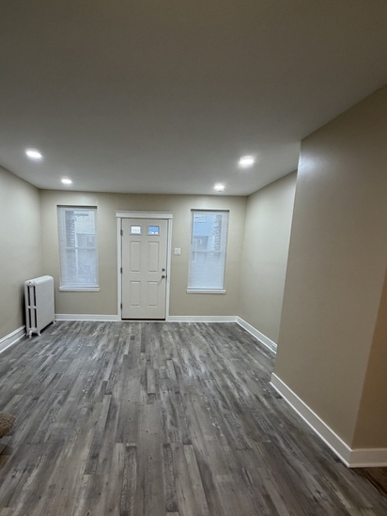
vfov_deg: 90.3
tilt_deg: -12.5
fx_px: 253
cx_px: 155
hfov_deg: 73.9
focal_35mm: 17
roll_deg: +1.2
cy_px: 297
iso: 320
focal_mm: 2.22
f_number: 2.2
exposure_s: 1/120
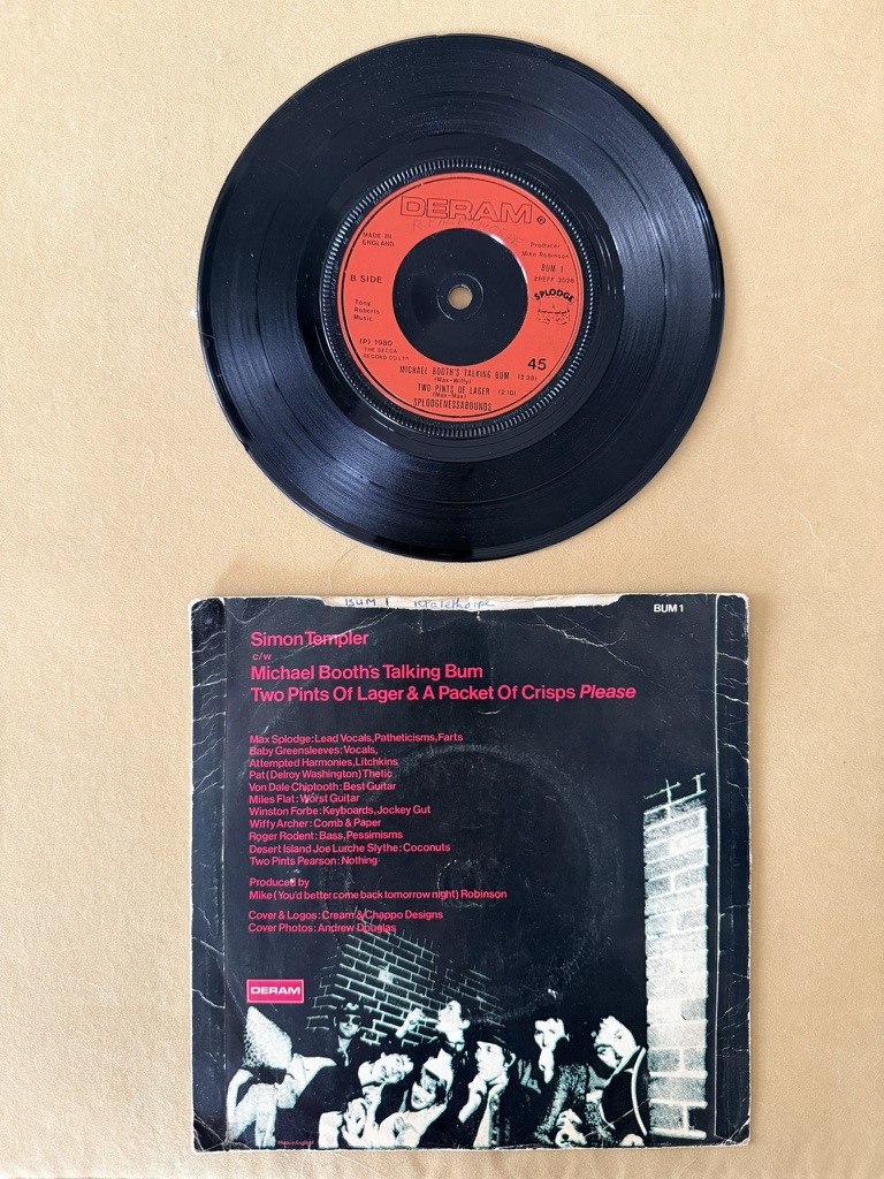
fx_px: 817
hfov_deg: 56.8
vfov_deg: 71.6
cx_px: 442
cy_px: 590
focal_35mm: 24
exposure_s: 1/50
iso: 400
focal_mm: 6.76
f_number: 1.78
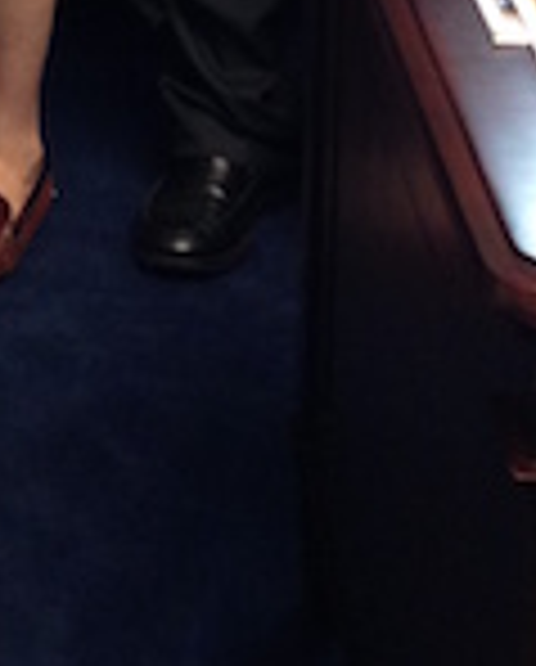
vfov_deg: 11.6
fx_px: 2866
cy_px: -767
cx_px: -410
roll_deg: +0.3
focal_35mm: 145
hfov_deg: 10.1
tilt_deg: -3.0
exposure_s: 1/20
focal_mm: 4.12
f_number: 2.4
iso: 125
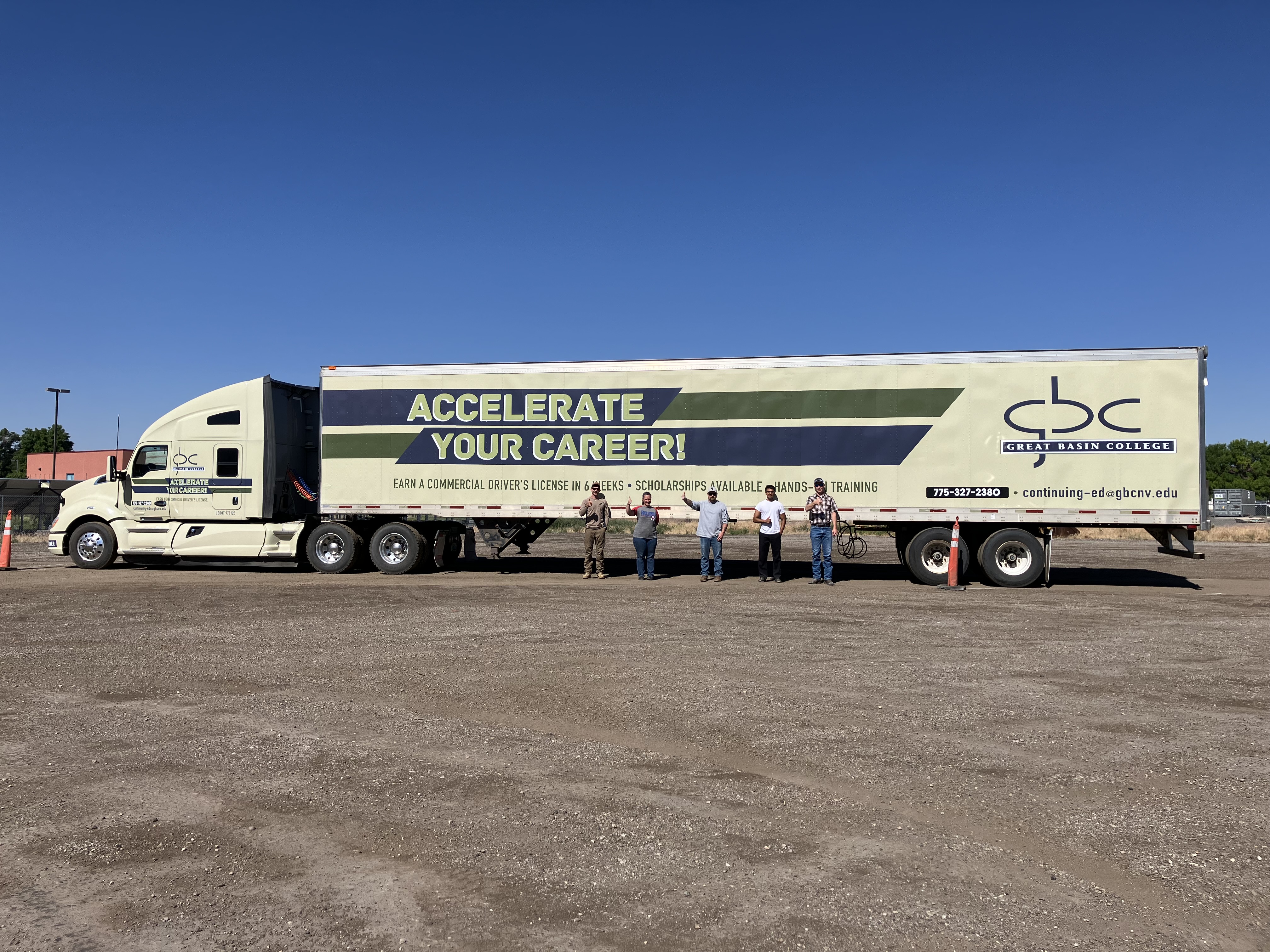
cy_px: 476
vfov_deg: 49.7
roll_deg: -1.8
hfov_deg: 63.4
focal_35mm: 28
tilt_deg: +3.5
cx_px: 635
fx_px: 1027
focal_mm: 3.99
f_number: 1.8
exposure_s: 1/3247
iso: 32
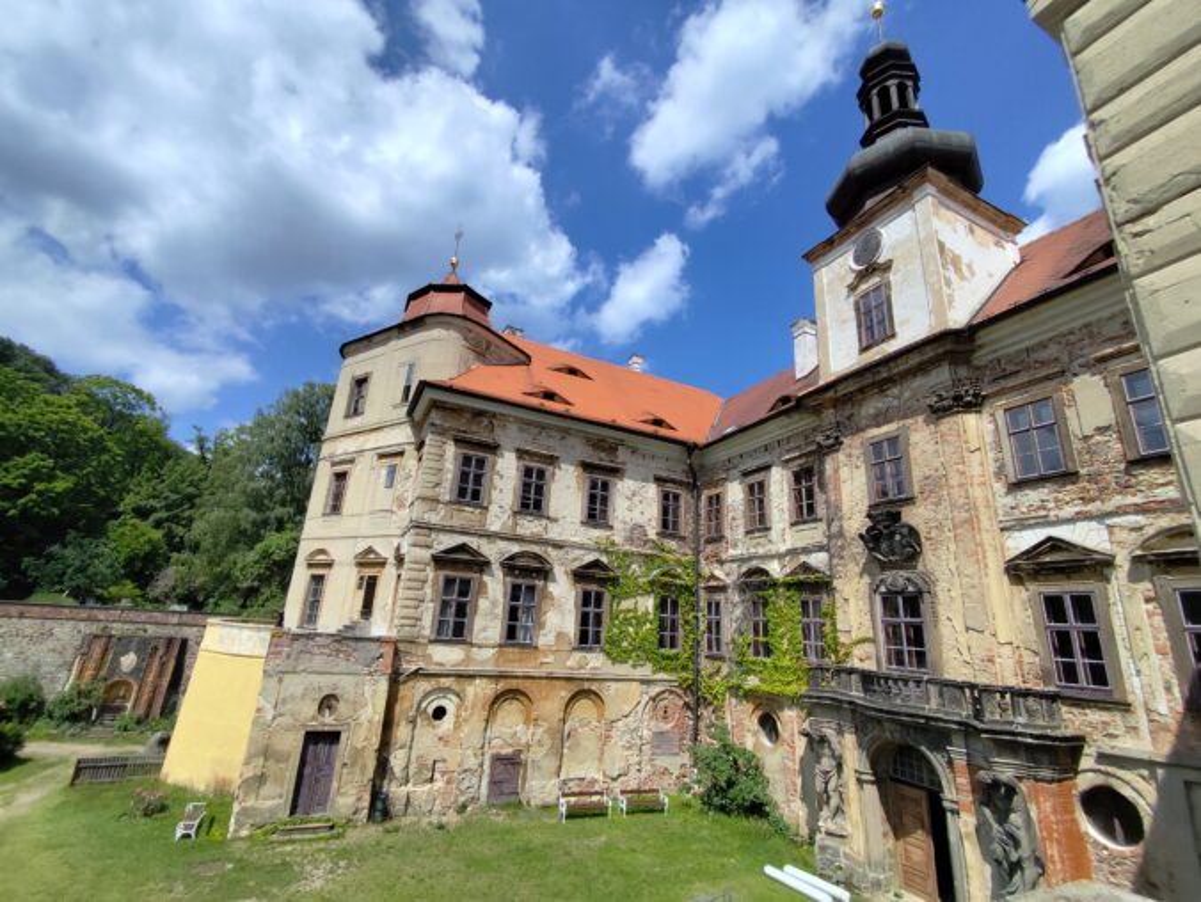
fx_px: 556
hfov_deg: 94.5
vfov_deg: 78.2
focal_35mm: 16
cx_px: 600
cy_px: 451
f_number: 2.2
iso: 50
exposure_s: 1/2805
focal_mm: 1.65
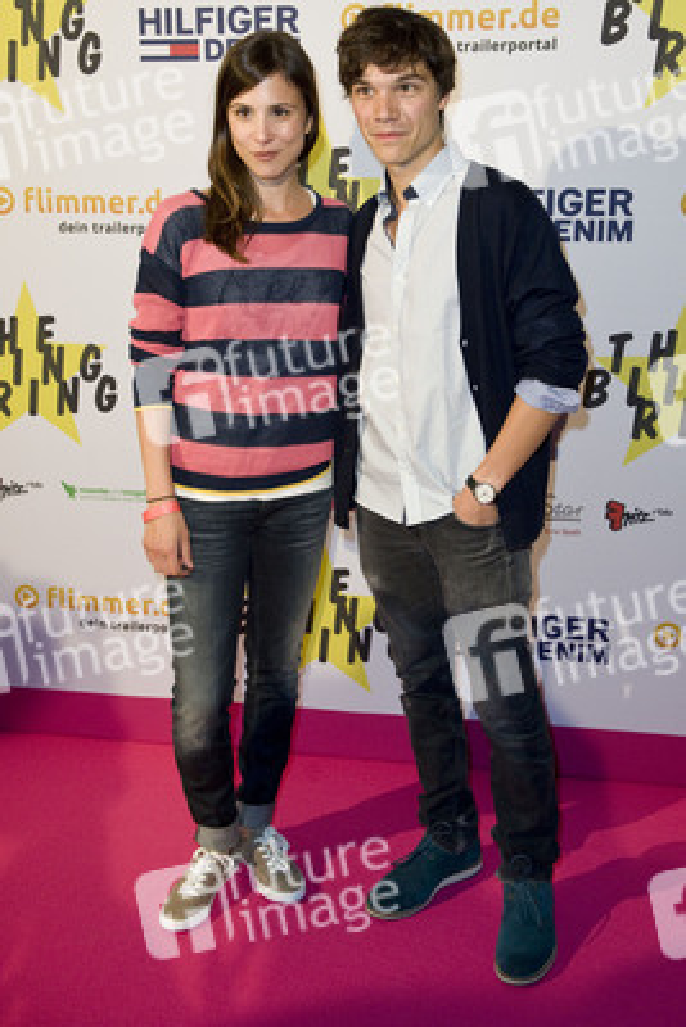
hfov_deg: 36.9
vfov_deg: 53.1
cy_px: 514
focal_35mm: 36
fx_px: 1028
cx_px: 343
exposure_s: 1/200
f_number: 4.5
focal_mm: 36
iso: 1600
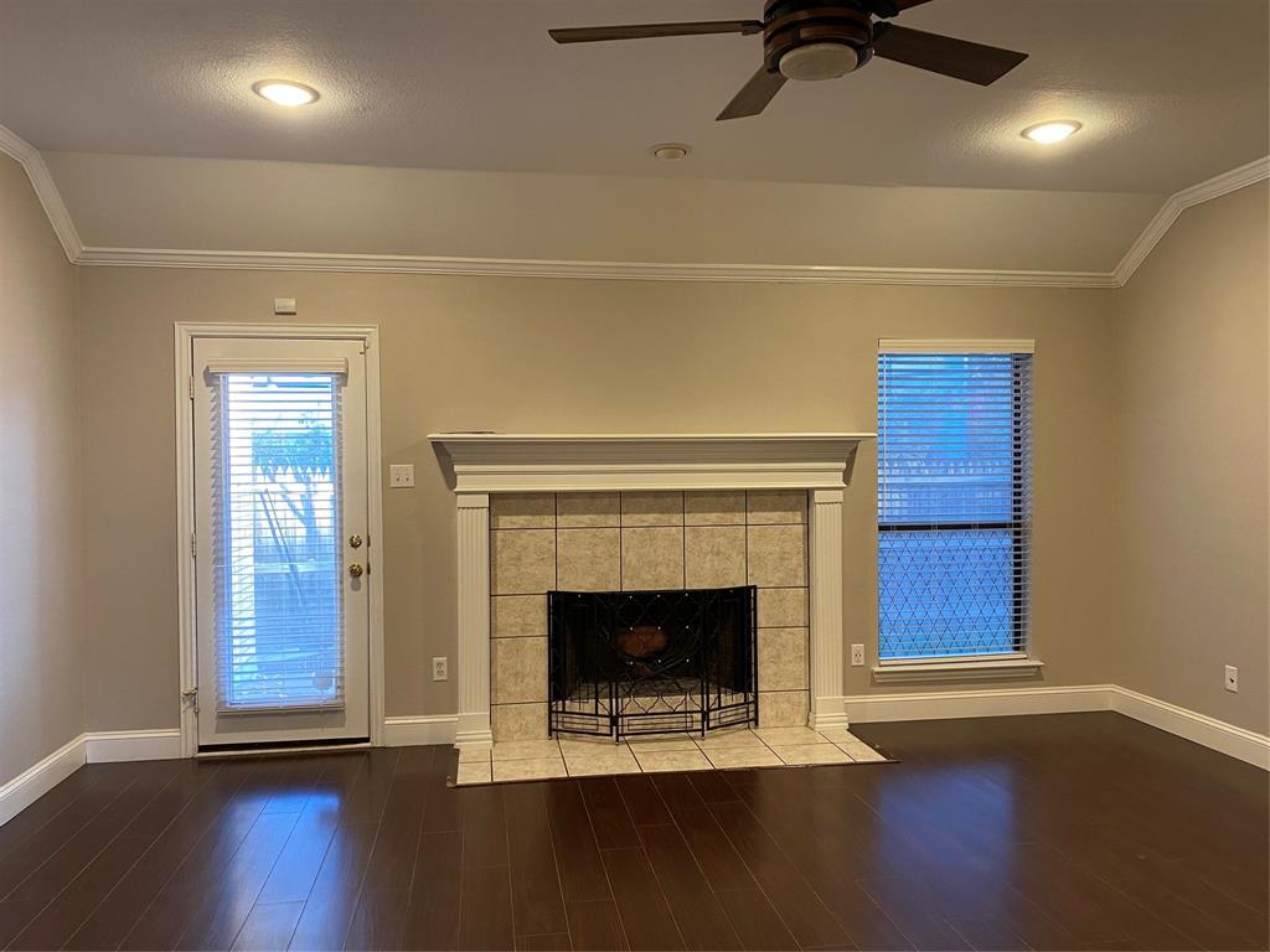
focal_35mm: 26
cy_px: 476
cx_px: 635
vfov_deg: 53.1
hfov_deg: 67.3
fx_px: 954
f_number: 1.8
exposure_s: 1/60
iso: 250
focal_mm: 4.25
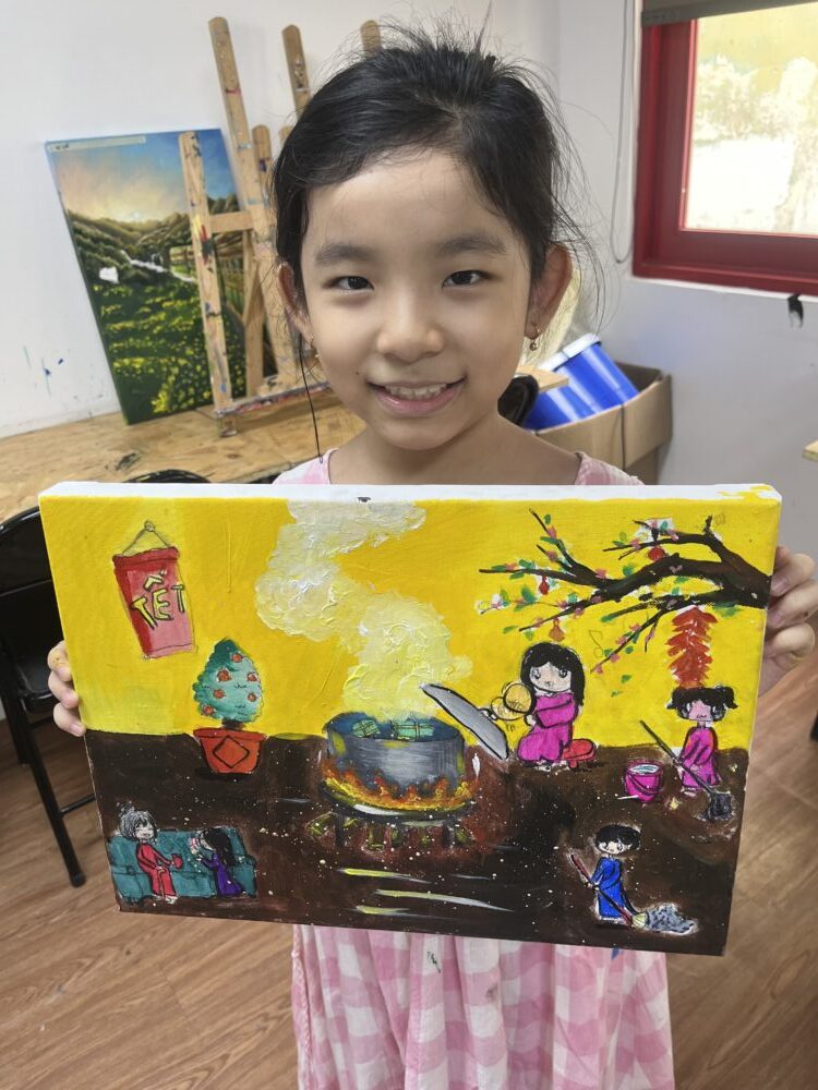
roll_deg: +5.9
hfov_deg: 53.1
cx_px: 409
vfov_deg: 67.3
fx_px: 819
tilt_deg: -26.0
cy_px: 545
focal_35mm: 26
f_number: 1.6
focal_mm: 5.1
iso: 80
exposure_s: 1/100
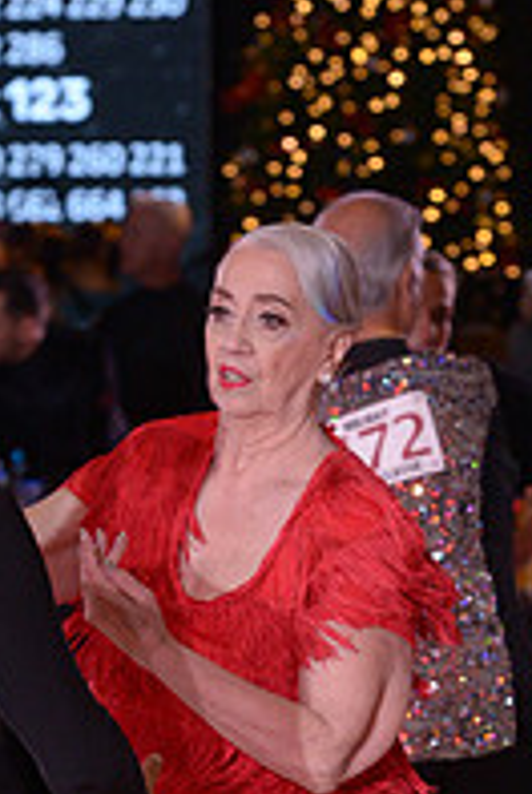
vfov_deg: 5.7
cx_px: 119
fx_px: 7929
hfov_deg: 3.8
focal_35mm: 359
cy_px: 959
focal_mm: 122
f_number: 6.3
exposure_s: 1/200
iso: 1250
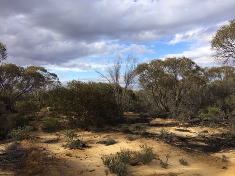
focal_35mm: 29
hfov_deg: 61.7
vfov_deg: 48.2
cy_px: 88
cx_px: 118
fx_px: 197
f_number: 2.2
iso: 32
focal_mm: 4.15
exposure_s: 1/1368
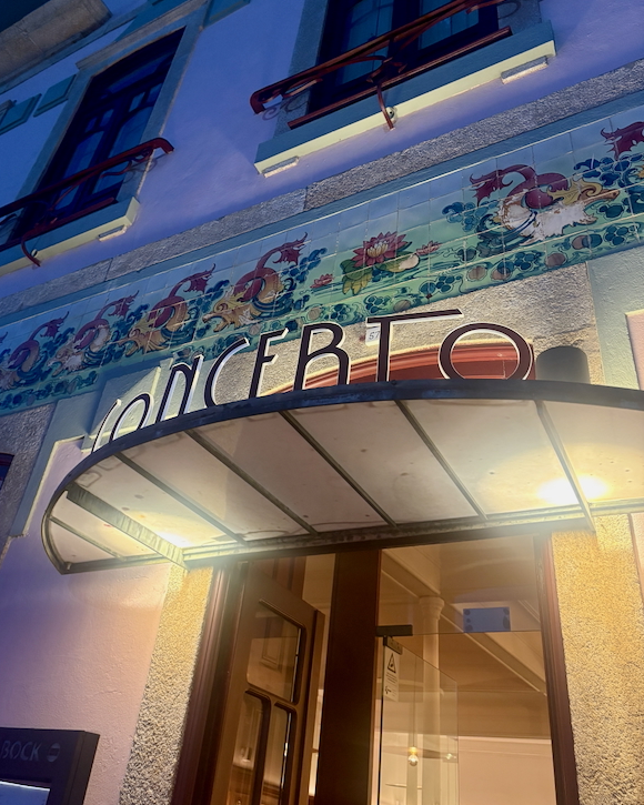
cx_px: 312
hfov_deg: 51.5
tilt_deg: +33.8
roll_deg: -7.2
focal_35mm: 28
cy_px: 380
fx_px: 667
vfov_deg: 62.2
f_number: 1.6
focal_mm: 5.96
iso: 320
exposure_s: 1/50
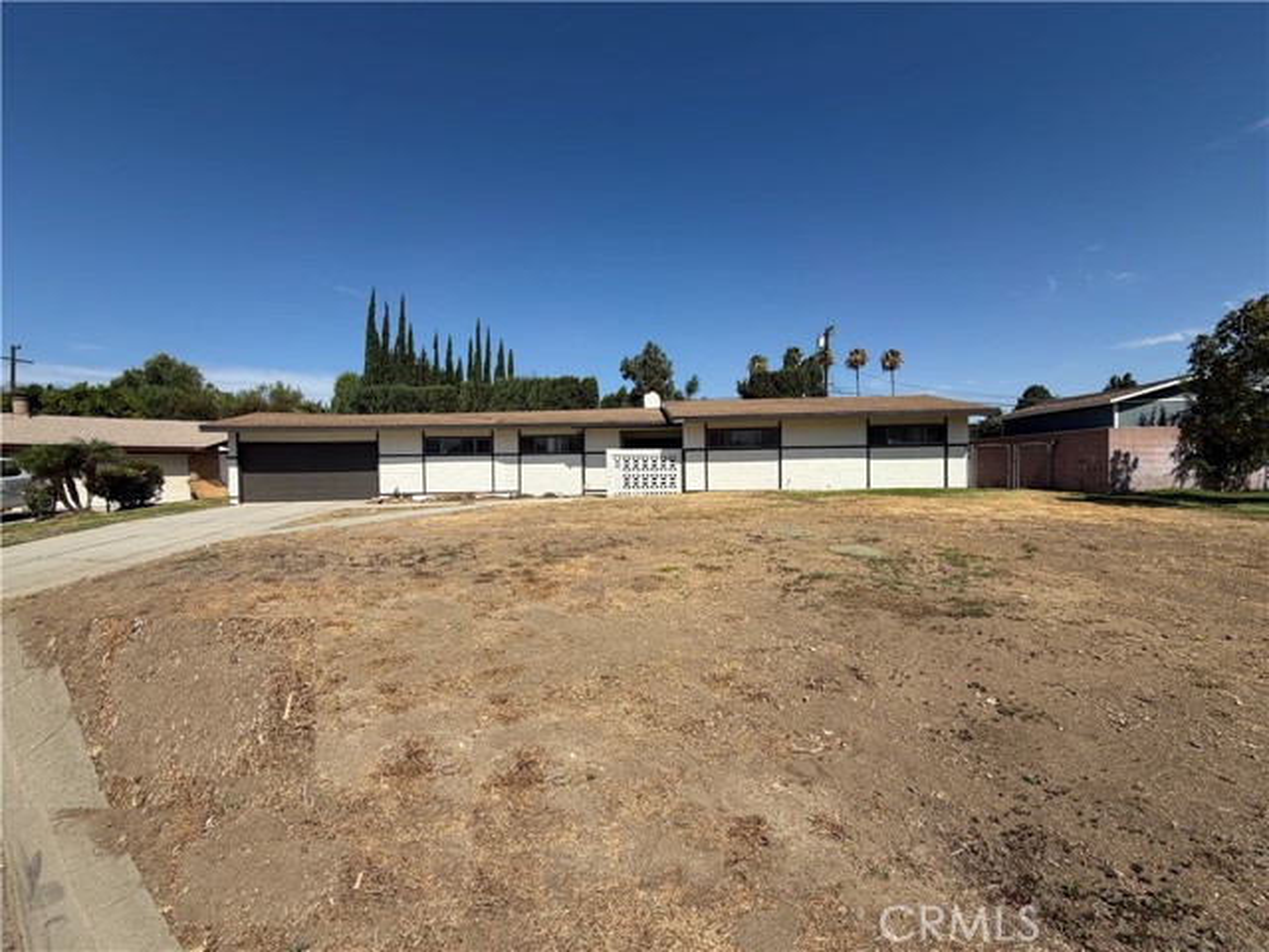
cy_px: 476
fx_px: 513
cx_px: 634
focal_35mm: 14
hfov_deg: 102.1
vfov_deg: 85.7
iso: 20
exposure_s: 1/1087
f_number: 2.2
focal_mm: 2.22
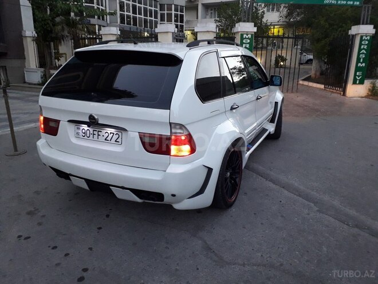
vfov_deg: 51.4
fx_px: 295
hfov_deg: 65.3
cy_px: 142
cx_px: 189
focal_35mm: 27
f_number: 1.9
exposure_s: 1/33
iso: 200
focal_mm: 3.6
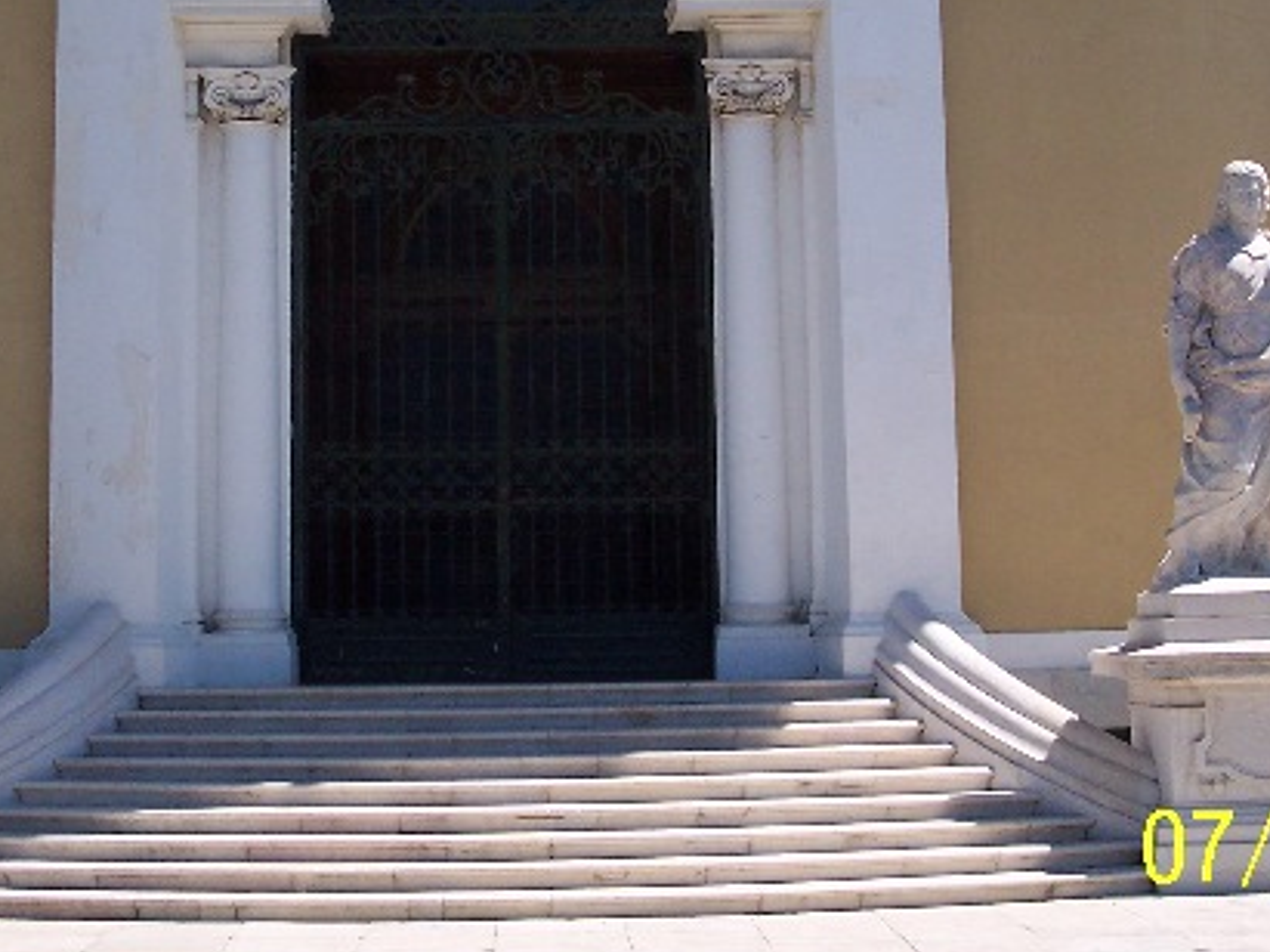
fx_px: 2714
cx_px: 507
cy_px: 151
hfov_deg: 26.3
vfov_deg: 19.6
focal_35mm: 74
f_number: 4.8
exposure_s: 1/700
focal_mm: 8
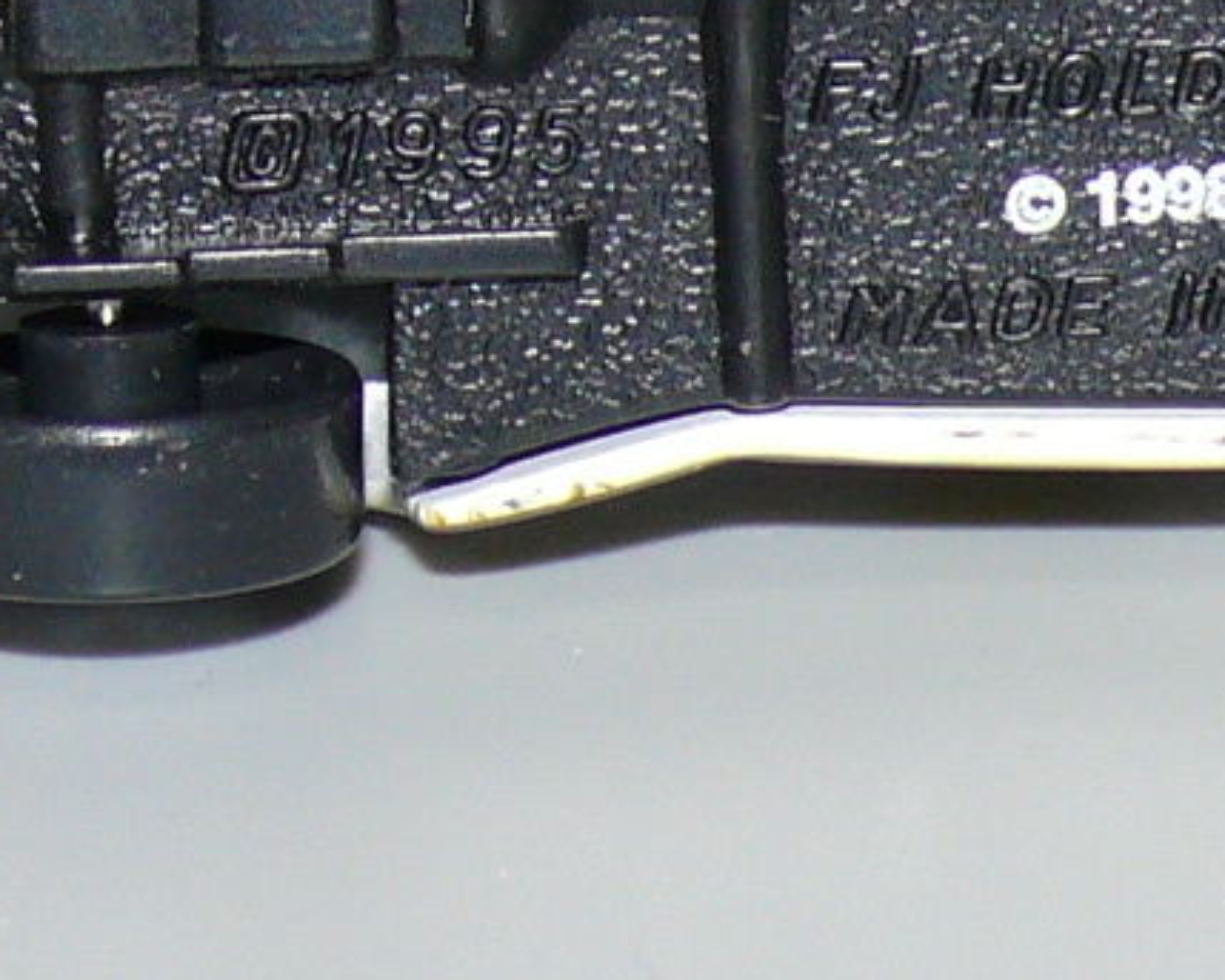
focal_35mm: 371
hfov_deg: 5.2
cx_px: 1199
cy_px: -243
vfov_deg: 4.2
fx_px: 13448
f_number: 4
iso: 100
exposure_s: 1/30
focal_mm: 13.4
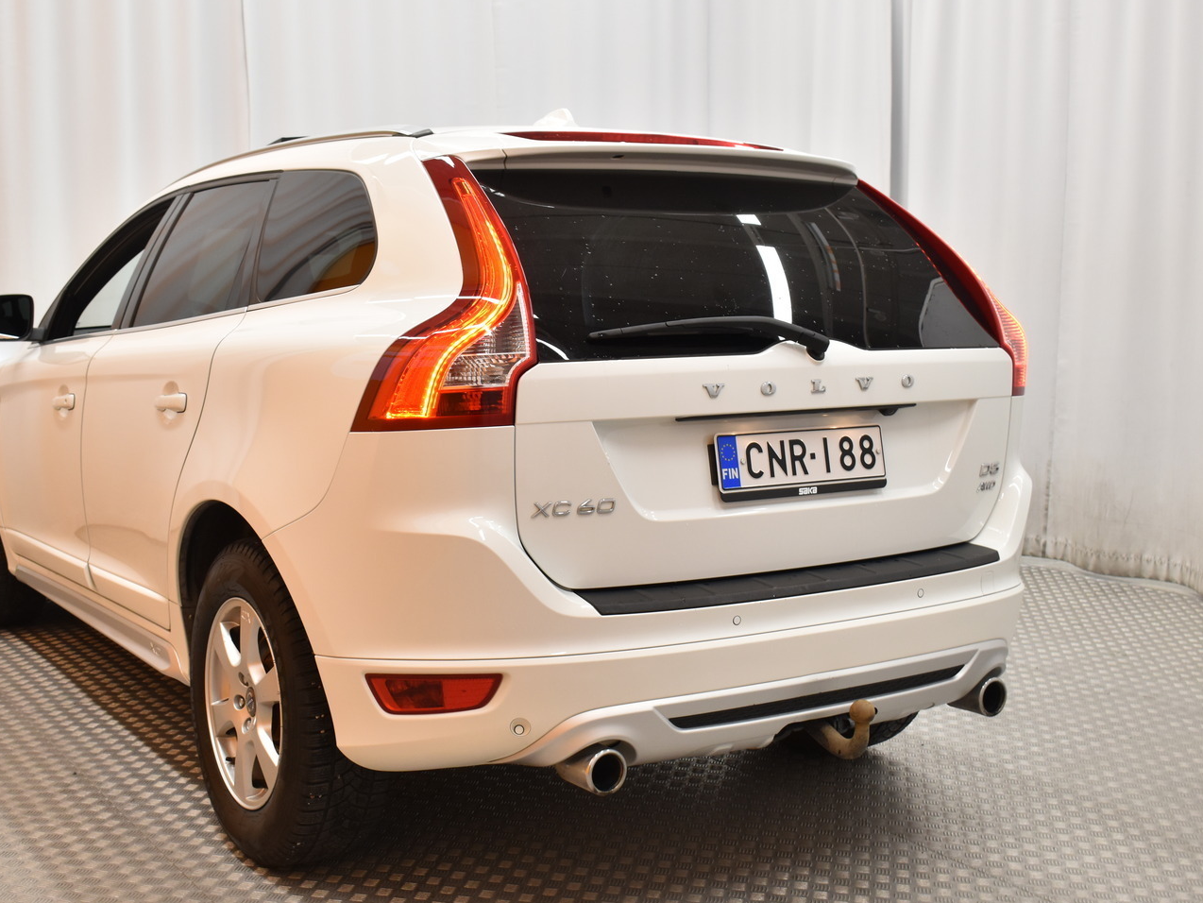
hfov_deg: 42.9
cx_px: 529
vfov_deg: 32.9
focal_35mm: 44
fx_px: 1529
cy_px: 436
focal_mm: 24
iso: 640
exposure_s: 1/8
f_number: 5
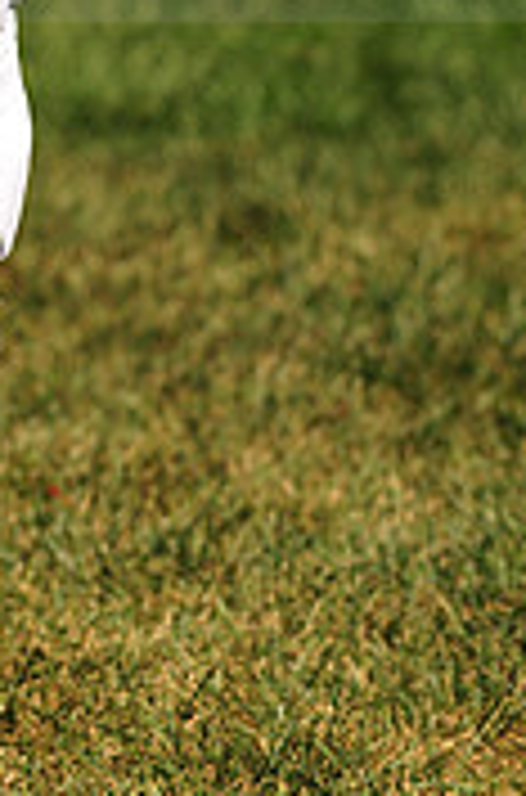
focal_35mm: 345
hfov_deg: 3.9
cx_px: -301
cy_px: -121
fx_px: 7605
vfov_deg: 6.0
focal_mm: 105
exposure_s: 1/1000
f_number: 5
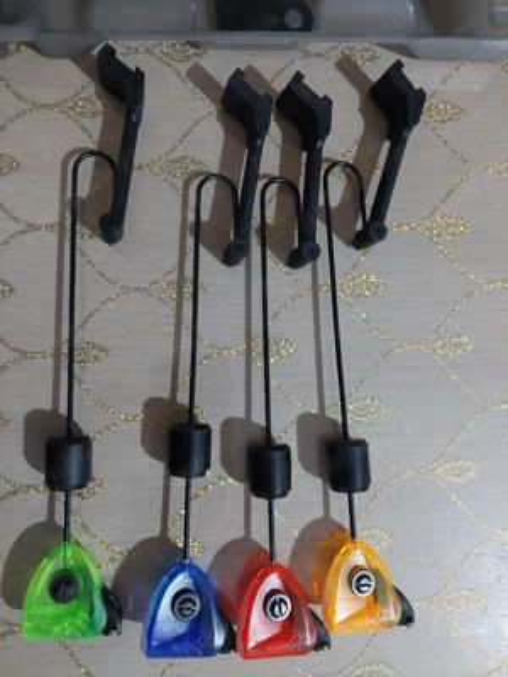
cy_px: 338
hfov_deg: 54.9
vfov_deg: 69.4
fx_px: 489
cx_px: 254
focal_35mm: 25
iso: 640
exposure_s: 1/50
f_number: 1.8
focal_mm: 5.23
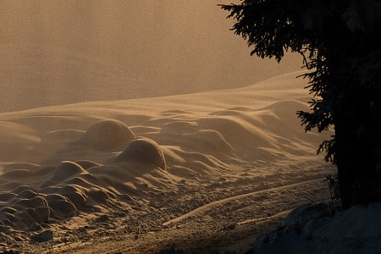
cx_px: -86
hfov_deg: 1.9
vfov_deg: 1.3
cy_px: -125
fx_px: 11292
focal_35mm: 1067
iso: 200
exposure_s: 1/1100
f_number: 8
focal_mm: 200
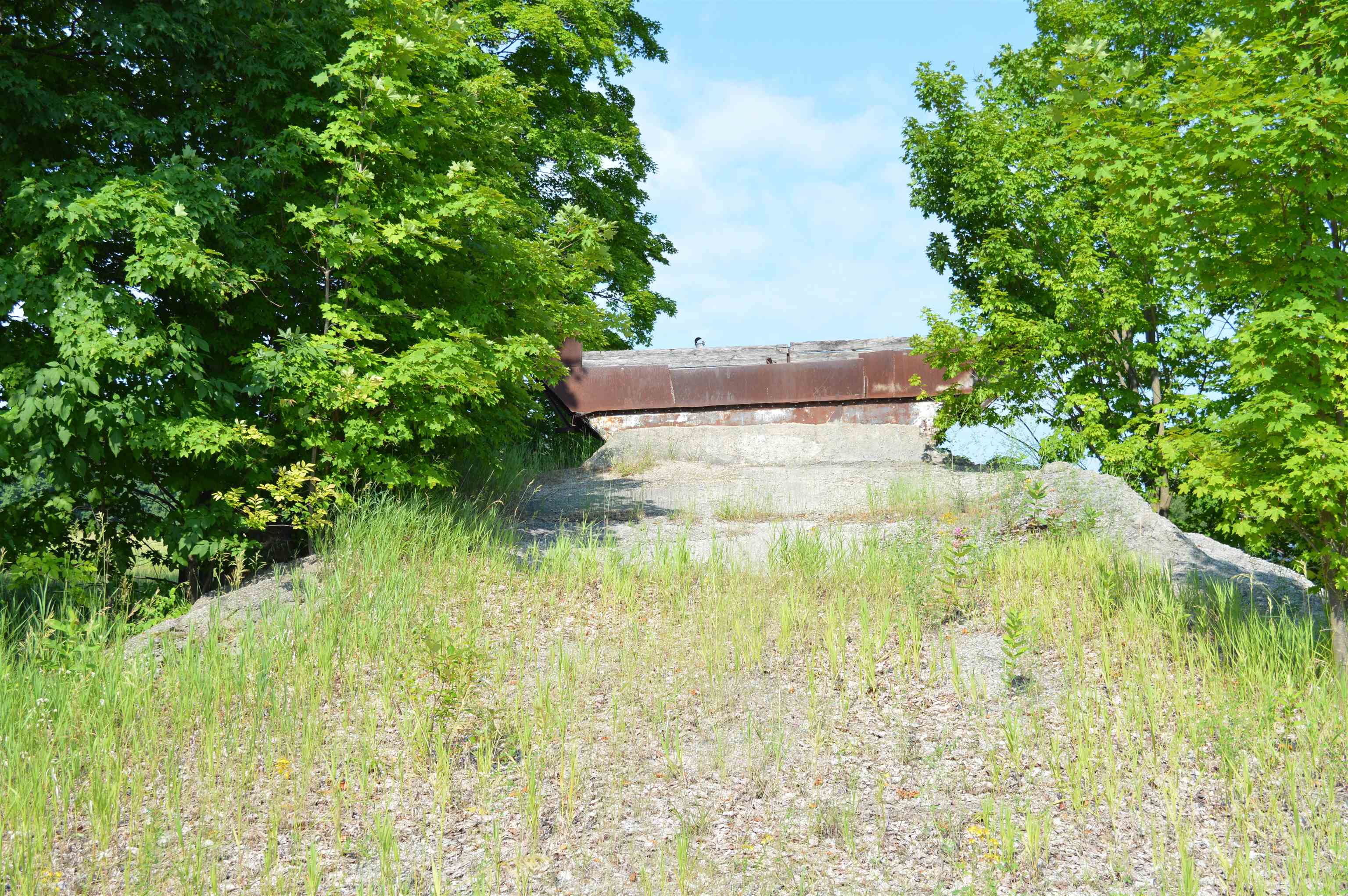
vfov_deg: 30.8
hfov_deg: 45.0
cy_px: 448
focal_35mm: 44
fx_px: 1627
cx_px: 674
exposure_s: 1/200
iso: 100
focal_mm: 29
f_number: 7.1
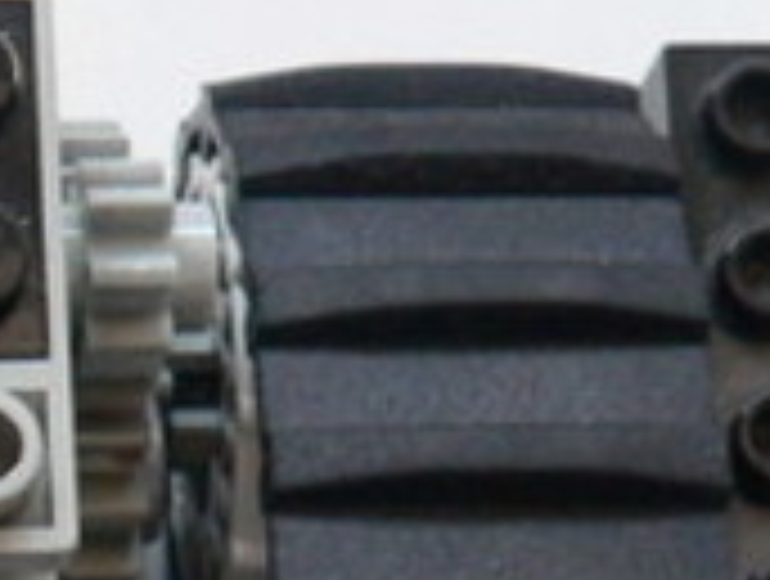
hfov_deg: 9.7
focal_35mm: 189
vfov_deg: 7.3
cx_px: -756
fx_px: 4213
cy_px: 1459
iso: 200
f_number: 2.8
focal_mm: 6
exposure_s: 1/60
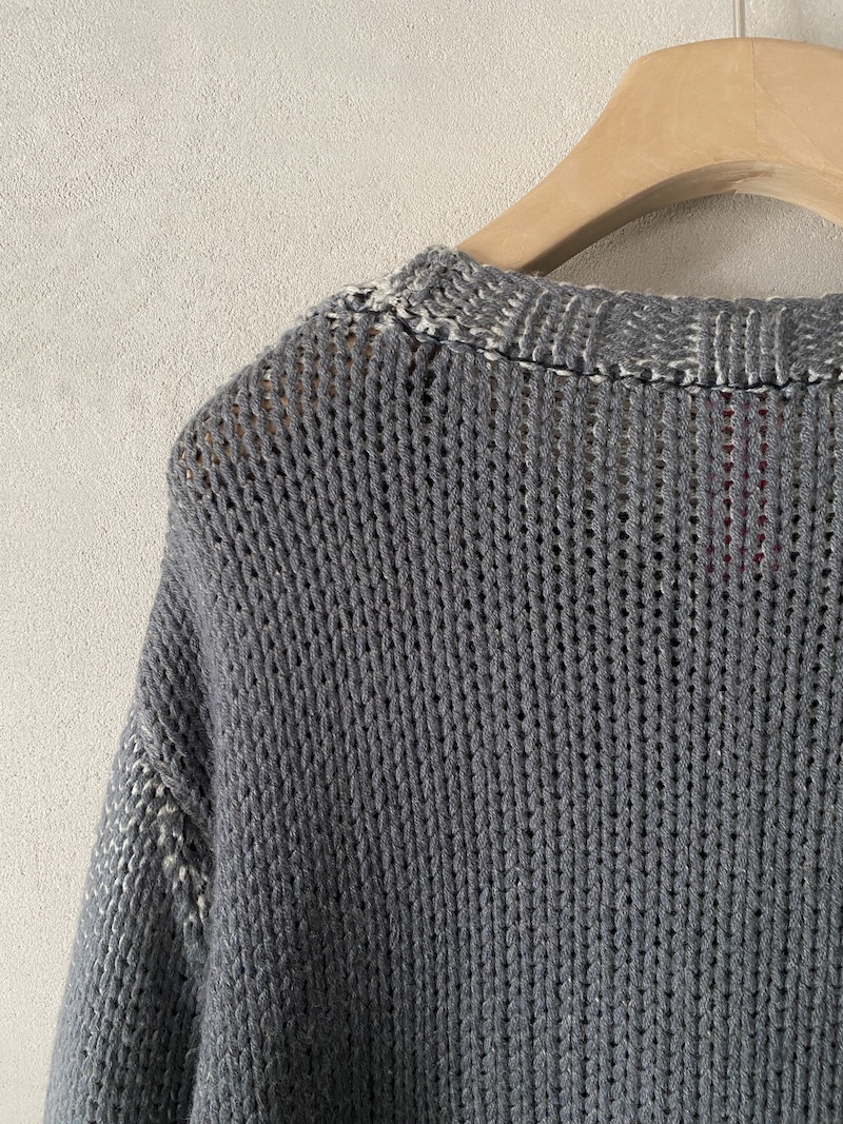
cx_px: 422
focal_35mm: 26
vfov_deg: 67.3
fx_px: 844
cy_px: 562
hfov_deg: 53.1
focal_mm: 4.25
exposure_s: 1/68
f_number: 1.8
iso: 125
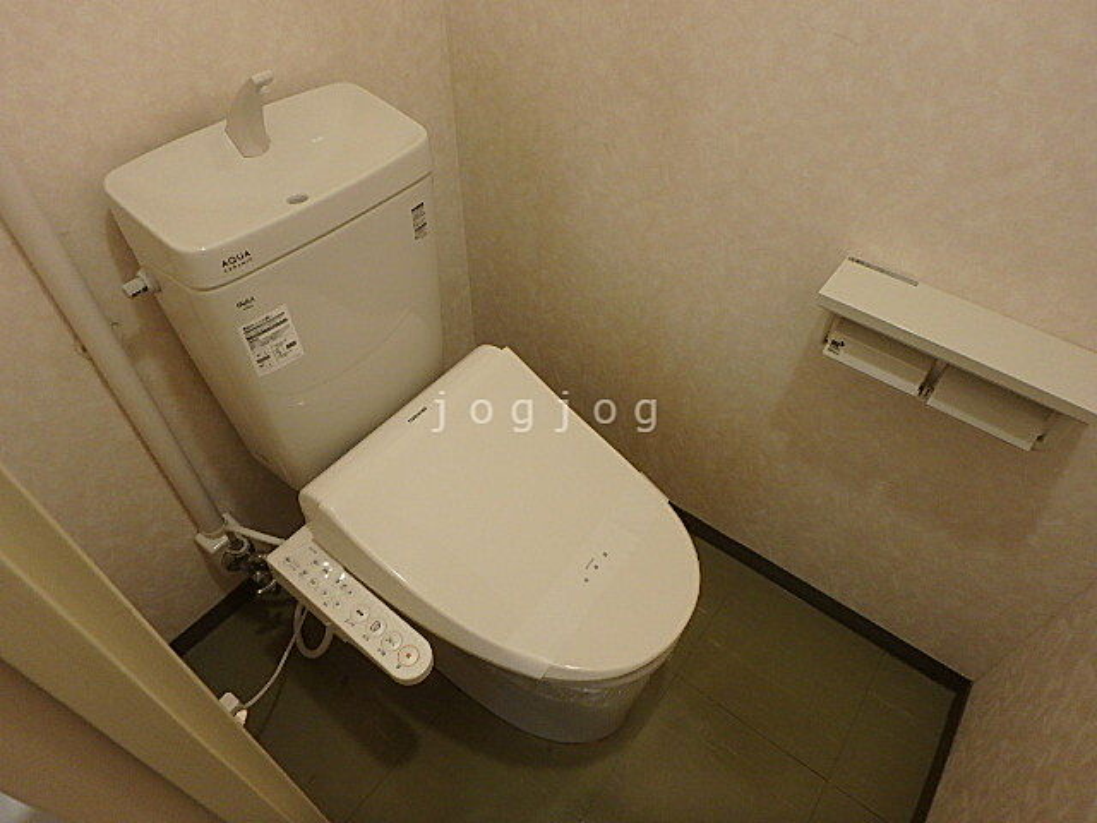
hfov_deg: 79.0
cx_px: 548
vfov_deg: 63.4
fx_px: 666
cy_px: 412
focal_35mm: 21
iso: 250
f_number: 3.5
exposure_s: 1/30
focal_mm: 3.7
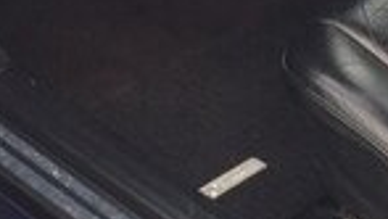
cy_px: -123
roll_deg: -4.7
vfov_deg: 8.4
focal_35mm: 142
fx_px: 1462
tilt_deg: -29.0
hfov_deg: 15.1
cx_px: 227
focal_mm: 4.15
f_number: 2.2
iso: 50
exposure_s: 1/100
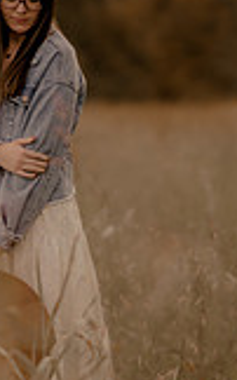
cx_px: -16
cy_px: 5
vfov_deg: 5.8
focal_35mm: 360
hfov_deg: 3.6
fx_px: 3727
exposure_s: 1/2500
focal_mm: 85
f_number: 1.4
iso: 200
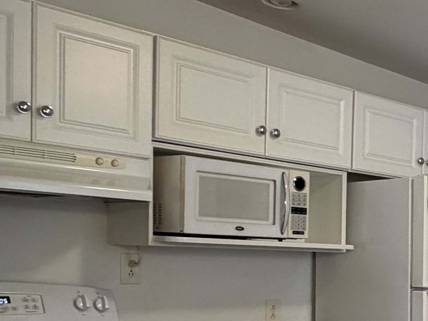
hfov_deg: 26.1
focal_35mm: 61
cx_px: 581
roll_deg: -2.3
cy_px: 294
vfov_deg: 23.3
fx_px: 754
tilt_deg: -2.4
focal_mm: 2.22
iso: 250
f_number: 2.2
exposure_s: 1/120
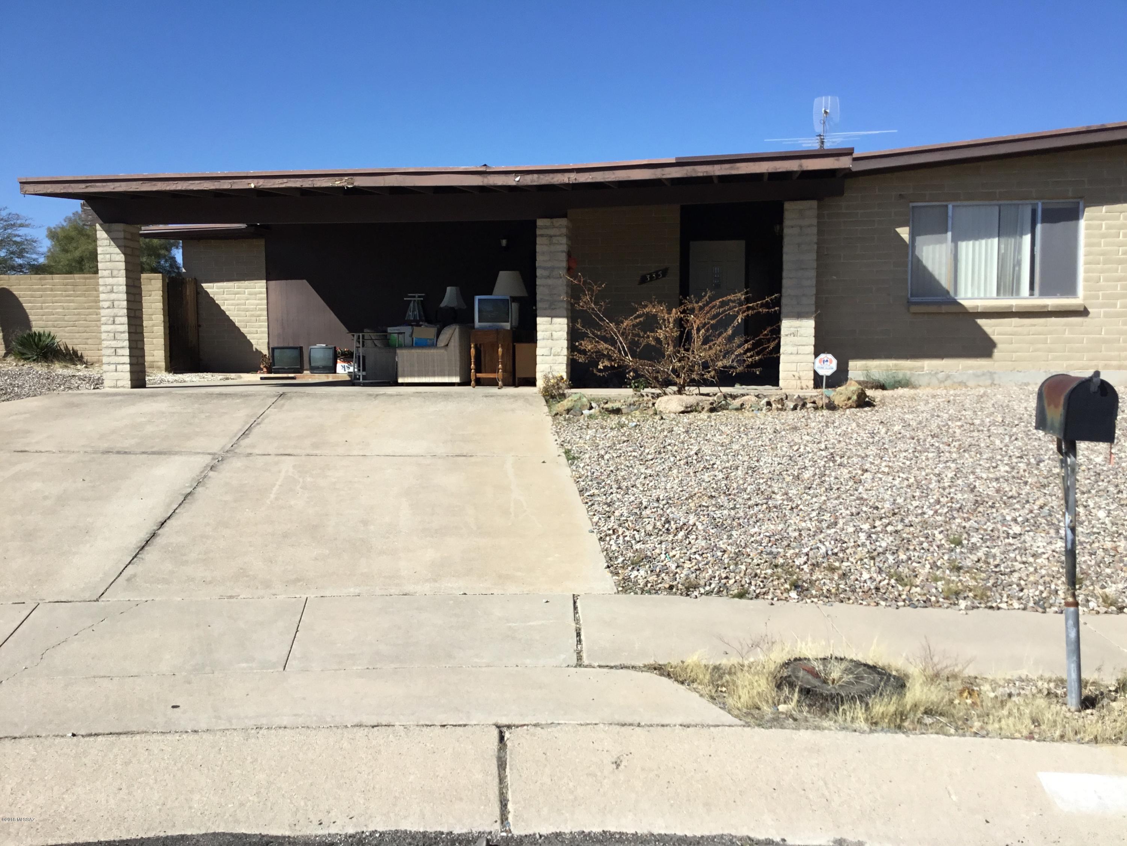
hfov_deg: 58.4
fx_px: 1009
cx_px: 564
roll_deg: +0.5
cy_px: 423
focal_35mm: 31
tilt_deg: -4.2
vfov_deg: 45.4
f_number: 2.4
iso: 25
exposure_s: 1/1631
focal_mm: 3.3
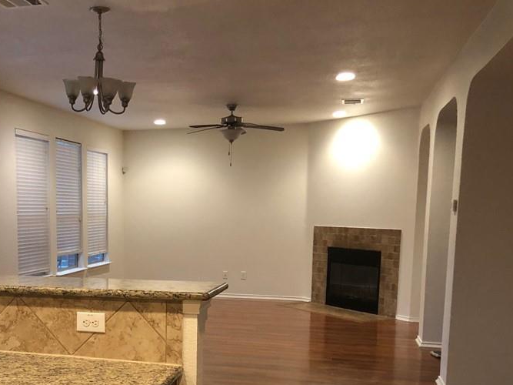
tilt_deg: -6.8
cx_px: 136
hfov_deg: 42.7
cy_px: 290
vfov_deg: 32.9
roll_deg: +1.0
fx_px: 637
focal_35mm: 43
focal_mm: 4
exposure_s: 1/15
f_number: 1.8
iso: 80
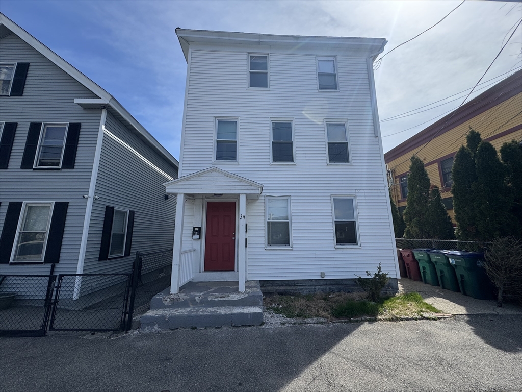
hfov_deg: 102.1
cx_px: 261
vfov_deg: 85.7
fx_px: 211
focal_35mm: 14
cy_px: 196
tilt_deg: +7.4
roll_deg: +1.9
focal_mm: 2.22
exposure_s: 1/2985
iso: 50
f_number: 2.2
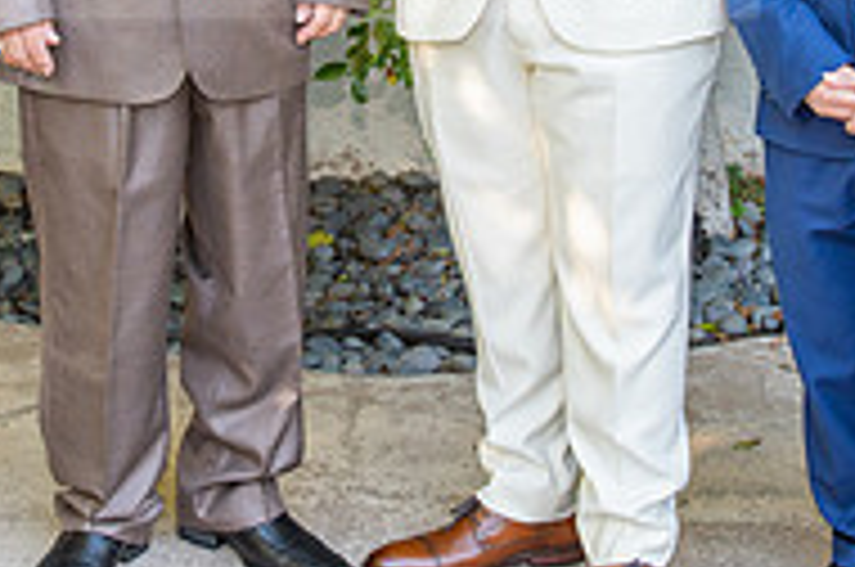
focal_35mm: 110
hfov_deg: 18.6
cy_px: -113
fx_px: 2608
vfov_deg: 12.1
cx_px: 283
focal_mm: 32
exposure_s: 1/125
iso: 320
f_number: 5
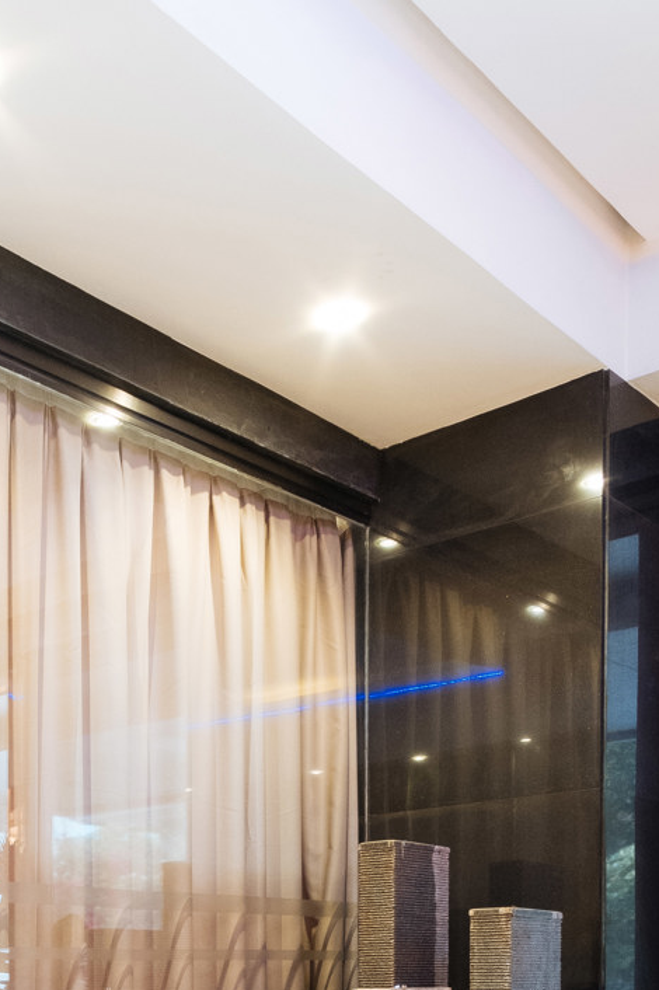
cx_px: 97
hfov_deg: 28.9
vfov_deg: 37.6
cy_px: 1046
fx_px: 1237
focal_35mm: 45
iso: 1000
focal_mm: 12
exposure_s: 1/2
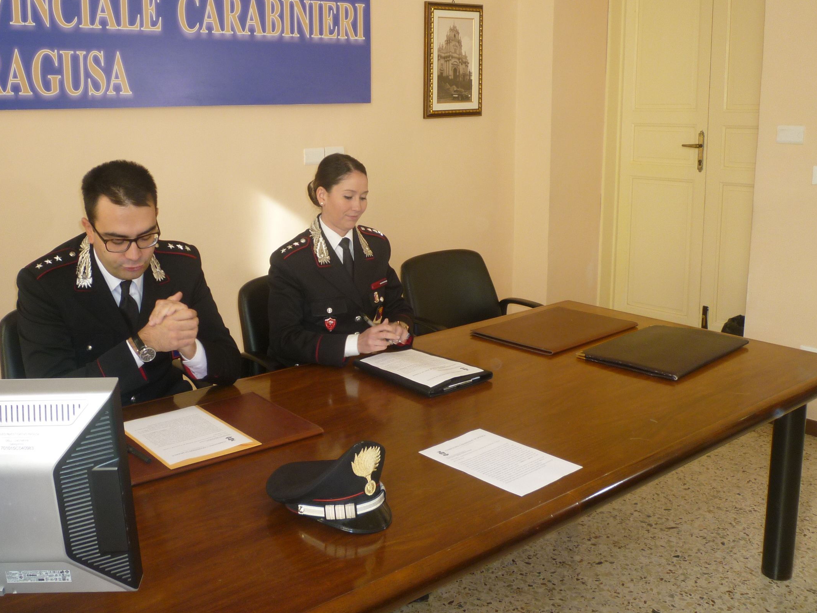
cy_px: 245
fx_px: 826
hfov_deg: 52.4
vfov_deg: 40.5
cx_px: 337
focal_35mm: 35
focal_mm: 5.2
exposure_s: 1/30
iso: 100
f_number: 3.3
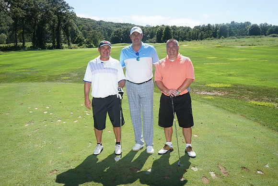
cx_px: 139
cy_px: 93
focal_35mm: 36
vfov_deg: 36.9
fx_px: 278
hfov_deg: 53.1
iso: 800
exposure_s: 1/250
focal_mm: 36
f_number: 18
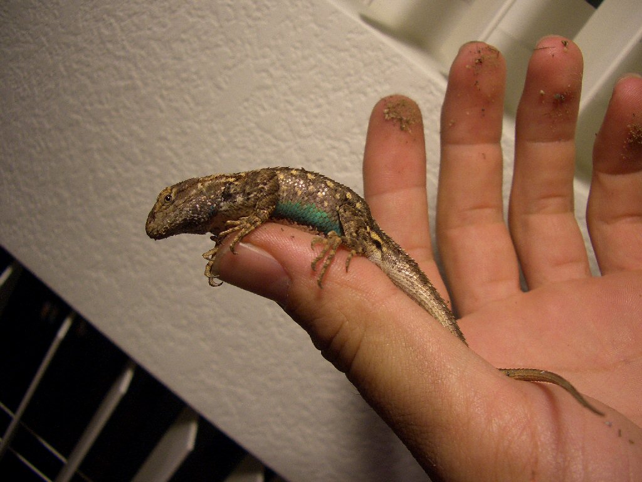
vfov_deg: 40.7
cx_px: 321
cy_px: 241
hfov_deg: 52.6
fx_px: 649
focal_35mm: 35
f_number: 2.6
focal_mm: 5.8
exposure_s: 1/80
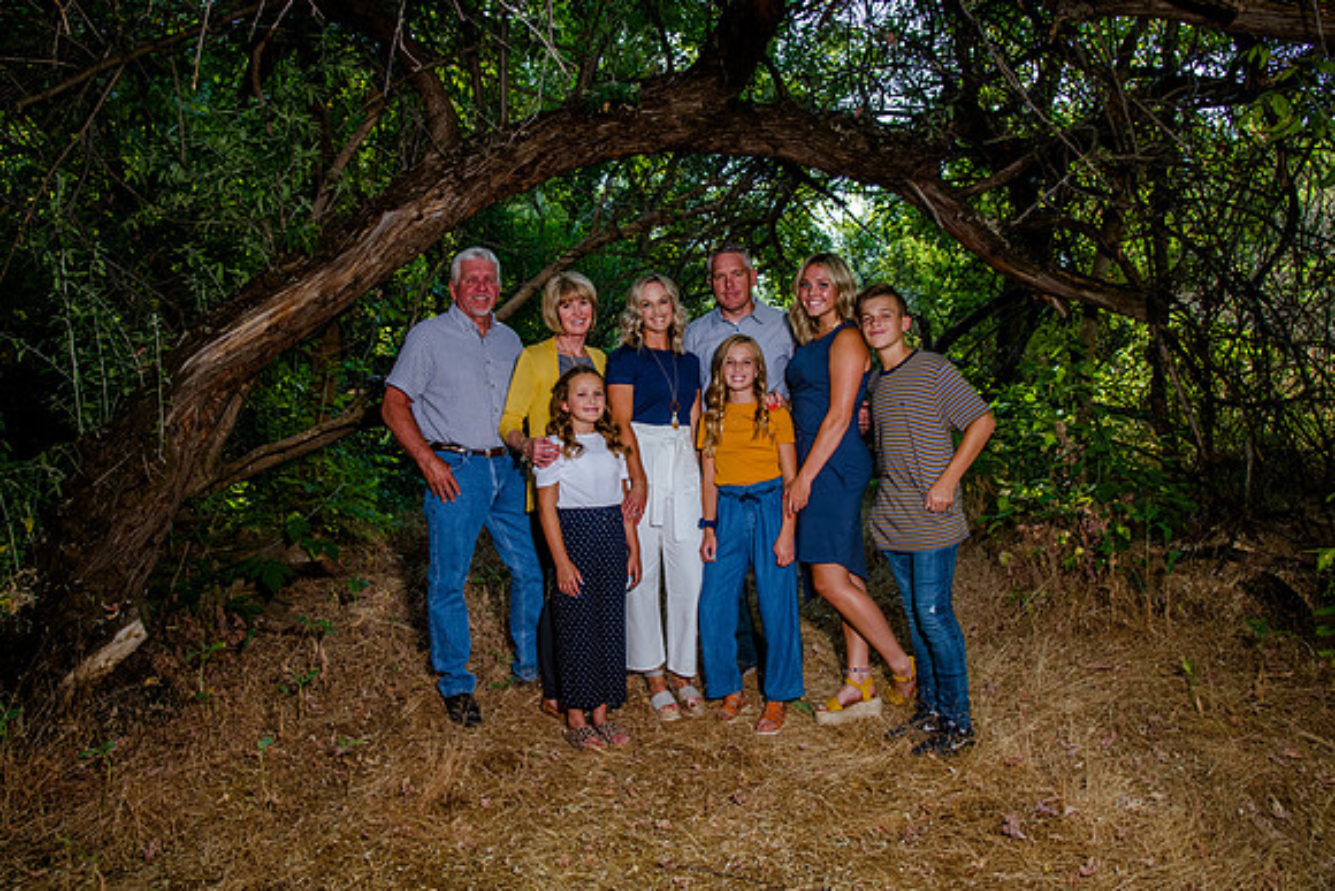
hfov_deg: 63.6
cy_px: 436
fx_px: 1077
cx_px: 662
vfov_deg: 44.9
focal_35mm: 29
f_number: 8
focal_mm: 27
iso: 800
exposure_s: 1/320
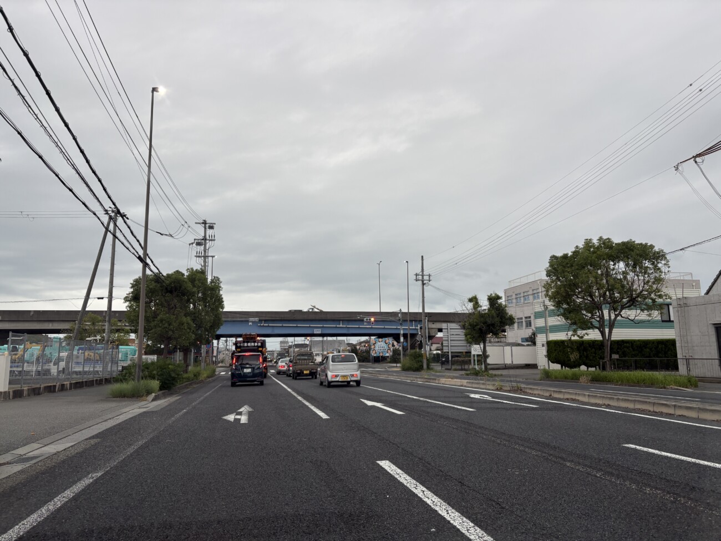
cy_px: 270
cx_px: 360
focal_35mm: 26
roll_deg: +0.1
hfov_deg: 67.3
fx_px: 542
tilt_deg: +5.2
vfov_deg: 53.1
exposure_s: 1/341
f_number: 1.6
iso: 50
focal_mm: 5.96
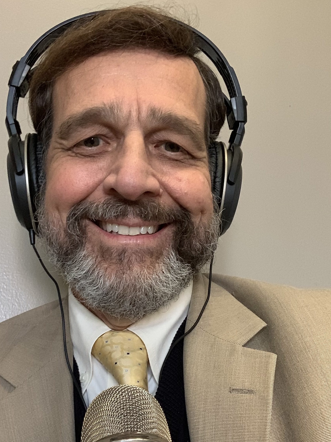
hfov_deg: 32.8
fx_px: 561
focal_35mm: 44
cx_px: 139
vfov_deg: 42.6
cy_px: 274
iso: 320
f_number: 2.2
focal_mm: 2.87
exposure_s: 1/31
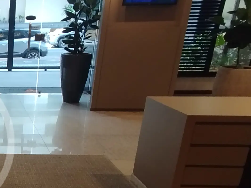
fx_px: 334
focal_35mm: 46
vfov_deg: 30.9
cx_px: -61
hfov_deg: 32.8
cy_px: 143
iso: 64
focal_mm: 1.65
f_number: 2.2
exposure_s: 1/40
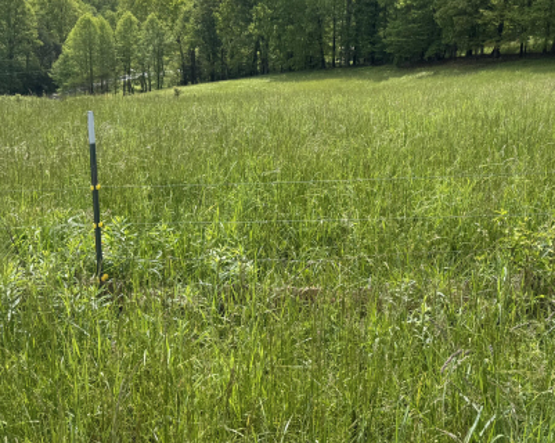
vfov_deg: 38.1
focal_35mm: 39
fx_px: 640
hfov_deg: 45.7
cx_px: 397
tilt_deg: -14.9
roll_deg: -4.3
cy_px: 186
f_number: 1.78
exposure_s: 1/2833
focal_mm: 6.76
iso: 80
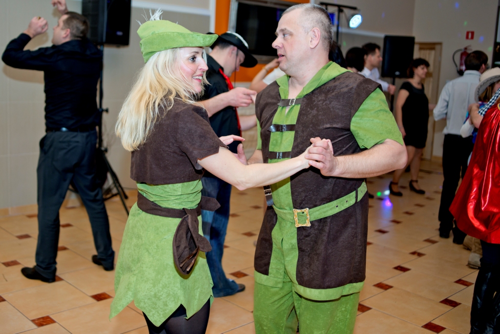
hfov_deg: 54.4
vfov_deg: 37.9
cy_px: 167
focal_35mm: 35
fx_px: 486
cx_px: 250
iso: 320
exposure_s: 1/320
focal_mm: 35
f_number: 2.8
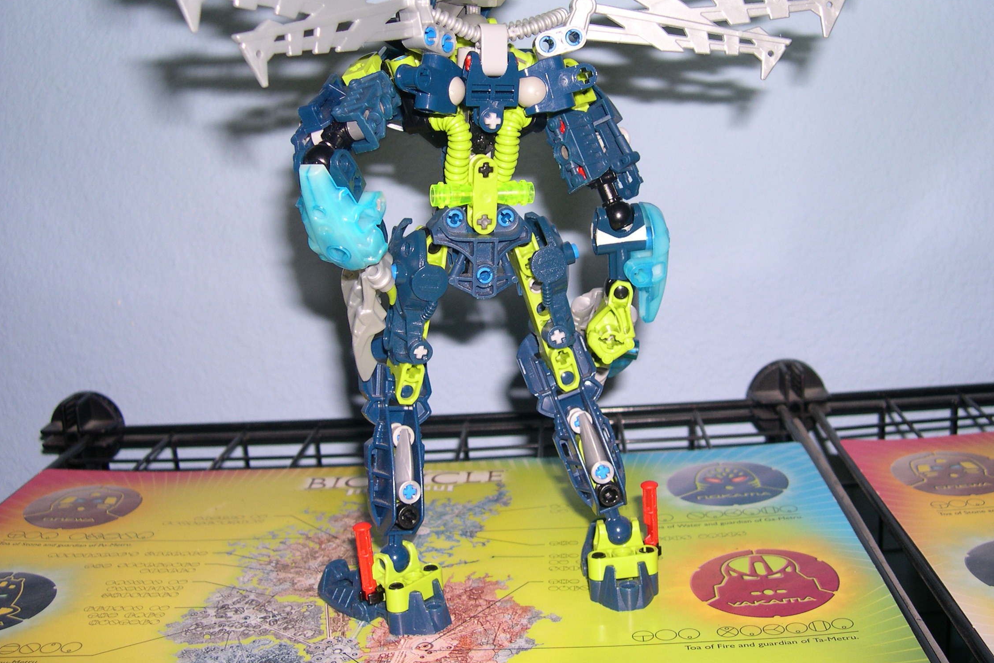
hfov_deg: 48.5
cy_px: 290
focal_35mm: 40
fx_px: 1104
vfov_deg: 33.4
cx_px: 502
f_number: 2.8
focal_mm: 8
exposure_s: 1/60
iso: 100
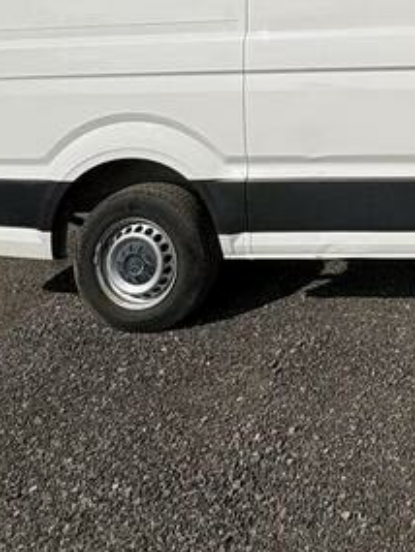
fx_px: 703
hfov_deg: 28.5
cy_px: -64
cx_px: 502
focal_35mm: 44
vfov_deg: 36.1
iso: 40
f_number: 2.2
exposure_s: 1/6135
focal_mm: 2.22
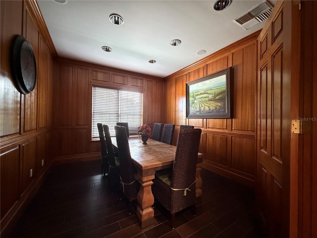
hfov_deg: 102.1
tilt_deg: +1.3
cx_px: 158
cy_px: 119
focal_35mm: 14
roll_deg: -0.9
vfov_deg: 85.7
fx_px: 128
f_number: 2.2
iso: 1250
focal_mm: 2.22
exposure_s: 1/60
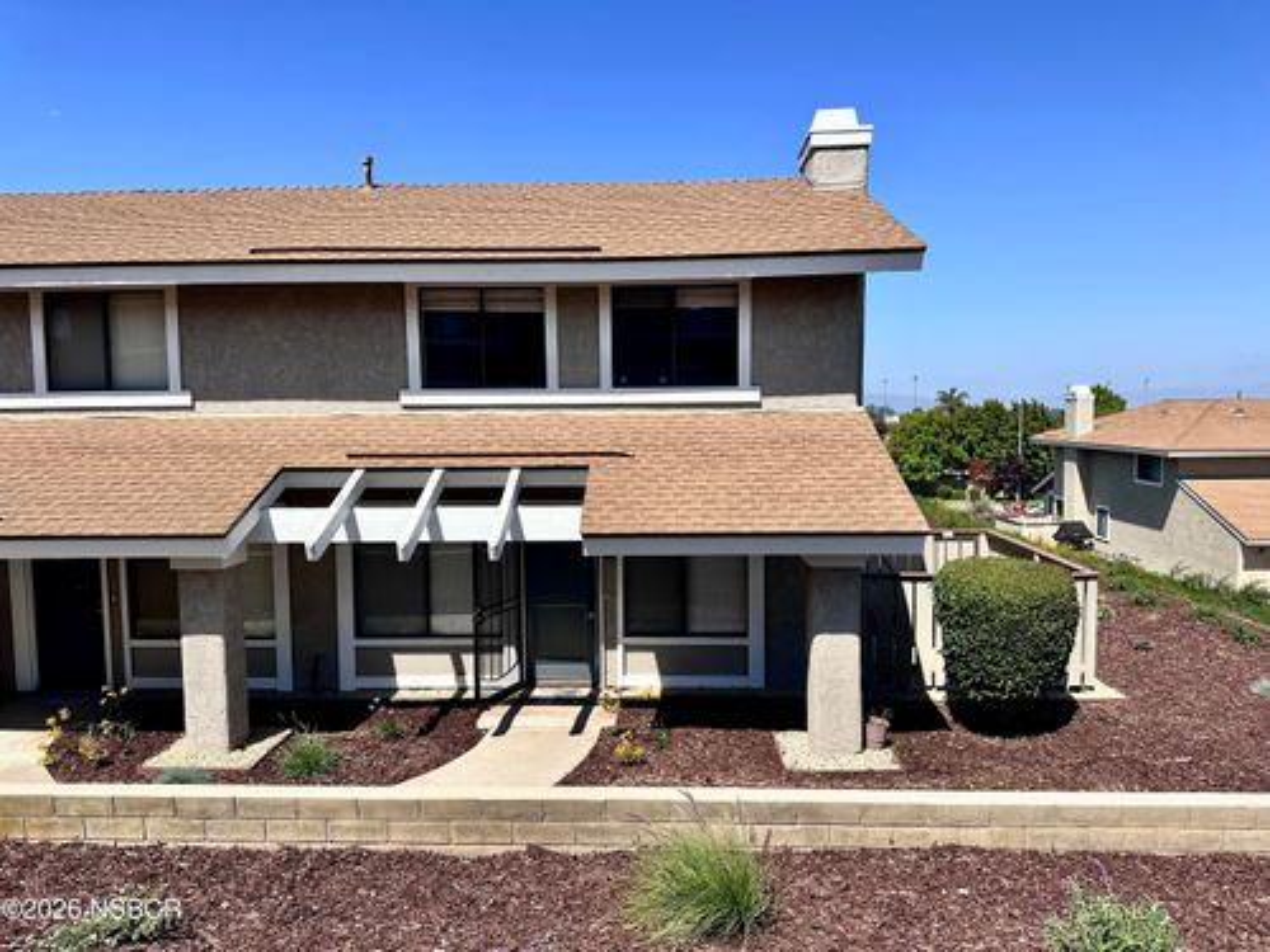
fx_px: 881
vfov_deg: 56.8
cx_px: 635
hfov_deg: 71.6
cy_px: 476
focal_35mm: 24
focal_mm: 6.86
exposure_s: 1/4762
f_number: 1.78
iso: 80
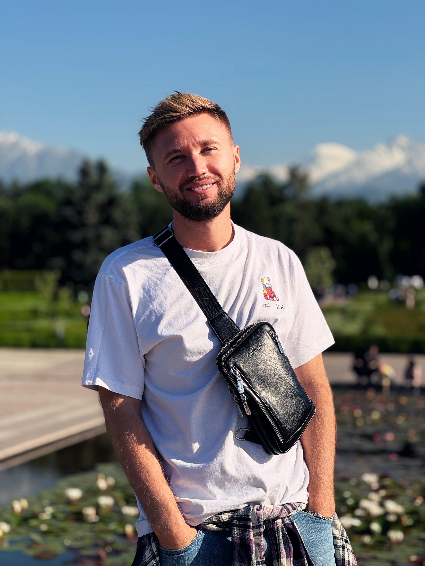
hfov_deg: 19.1
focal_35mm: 77
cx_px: 212
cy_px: 283
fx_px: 1260
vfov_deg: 25.3
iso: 25
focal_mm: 9
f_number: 2.8
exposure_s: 1/752
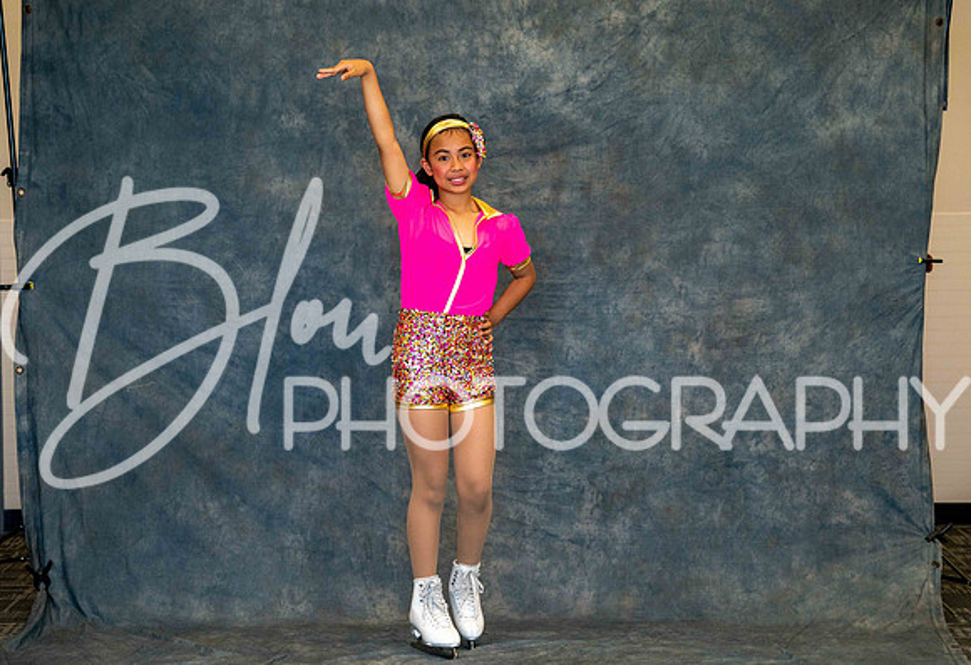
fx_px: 2430
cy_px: 322
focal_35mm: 89
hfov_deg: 22.6
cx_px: 493
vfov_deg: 15.6
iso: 1250
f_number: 3.2
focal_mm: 85
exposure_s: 1/160
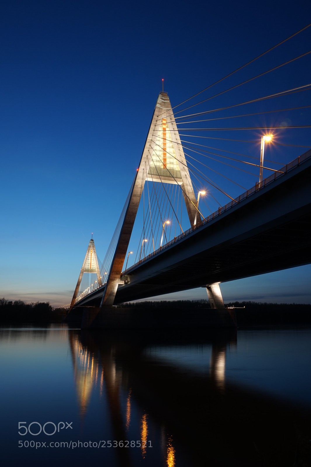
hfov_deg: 53.1
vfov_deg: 73.8
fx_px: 311
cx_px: 156
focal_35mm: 24
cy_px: 234
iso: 100
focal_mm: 16
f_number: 11
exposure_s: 5
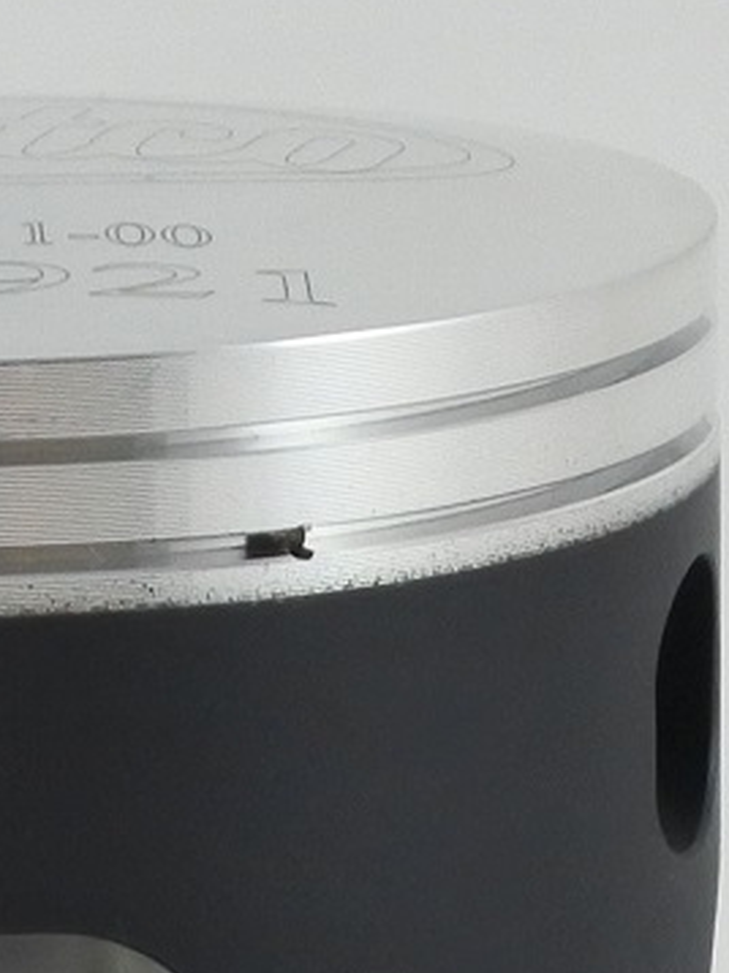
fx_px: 6213
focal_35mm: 221
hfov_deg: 6.7
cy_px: 965
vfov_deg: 8.9
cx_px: -45
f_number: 4.5
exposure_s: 1/125
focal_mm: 18.4
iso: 450
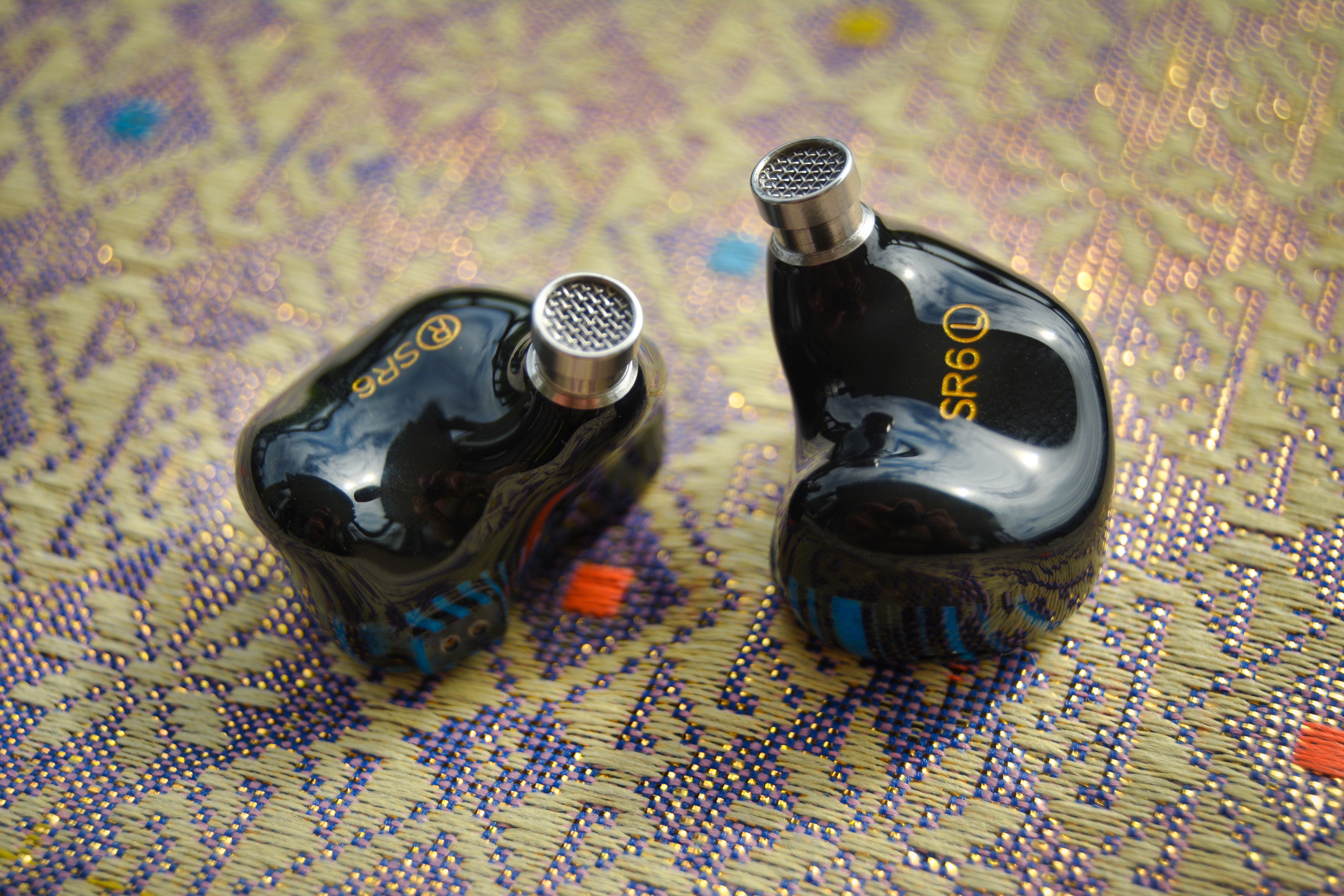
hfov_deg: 26.0
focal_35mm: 78
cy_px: 448
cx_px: 672
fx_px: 2912
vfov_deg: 17.5
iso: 100
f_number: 5.6
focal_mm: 52
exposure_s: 1/500
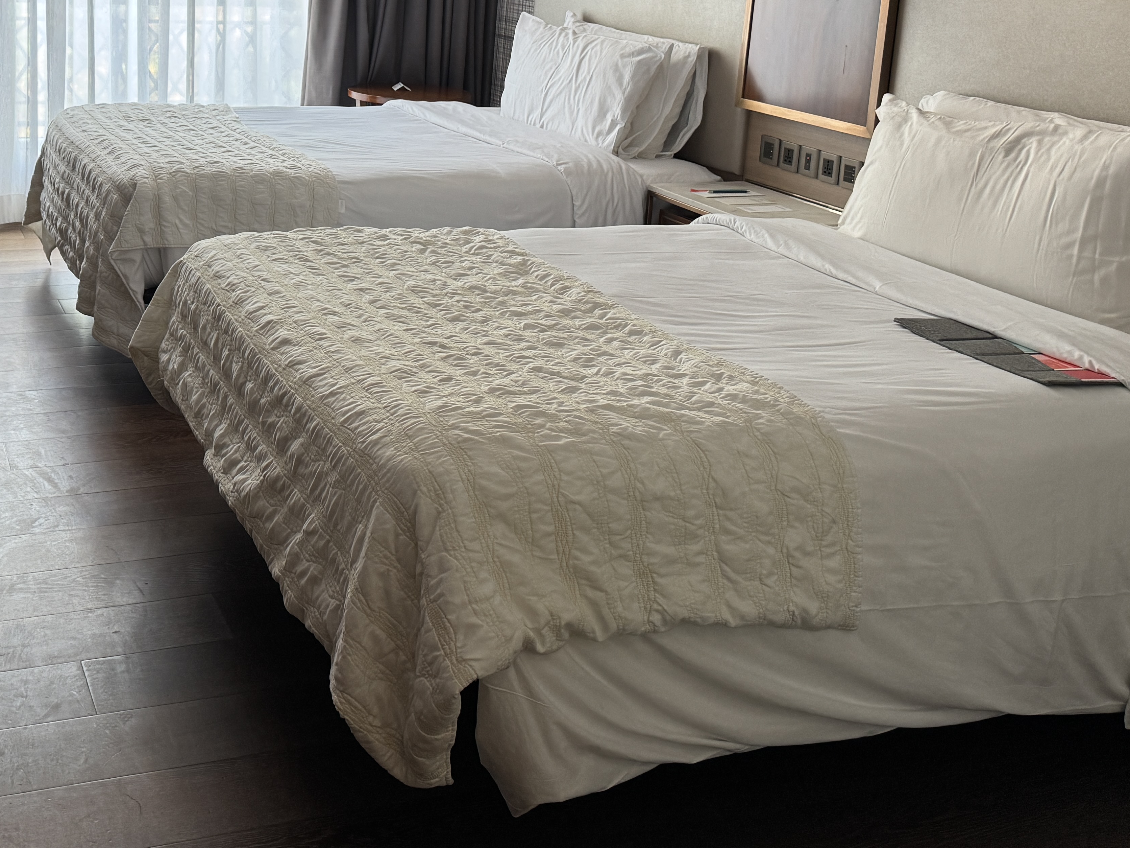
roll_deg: -2.2
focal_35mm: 41
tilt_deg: -11.1
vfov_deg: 34.0
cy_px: 161
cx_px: 292
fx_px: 1338
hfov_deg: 44.4
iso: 200
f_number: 1.78
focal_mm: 6.76
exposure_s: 1/101
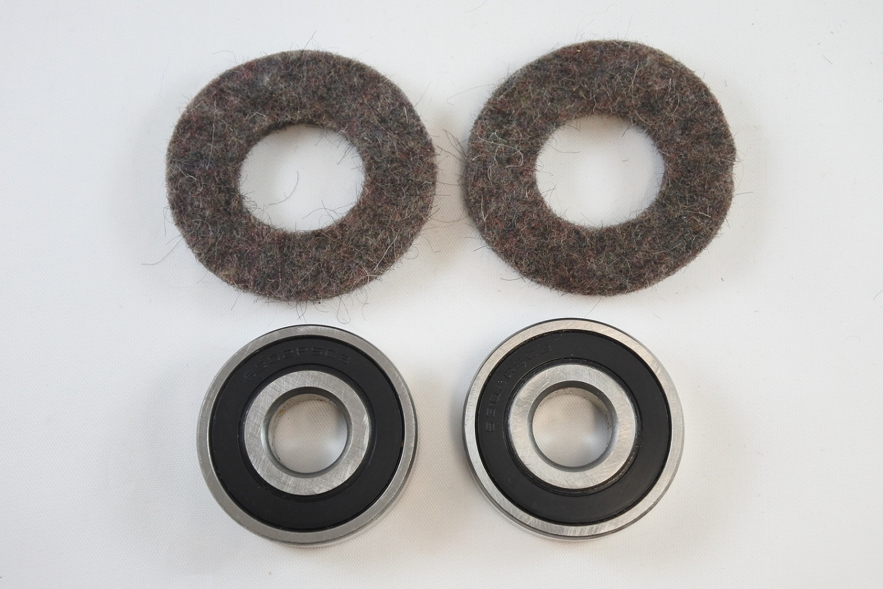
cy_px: 294
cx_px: 442
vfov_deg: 24.2
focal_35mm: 56
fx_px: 1374
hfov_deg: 35.6
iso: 640
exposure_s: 1/125
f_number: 4.8
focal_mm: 21
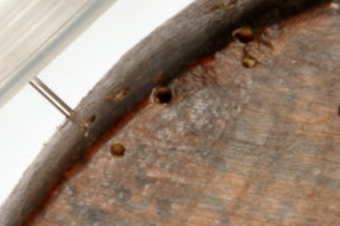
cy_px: 175
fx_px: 7968
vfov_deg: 1.6
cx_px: -363
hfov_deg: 2.4
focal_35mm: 845
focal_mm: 105
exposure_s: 1/30
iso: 200
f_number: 36
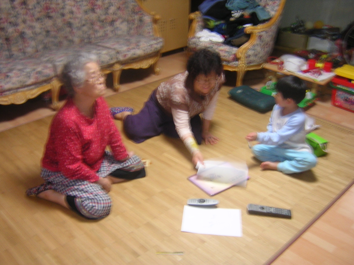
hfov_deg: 51.4
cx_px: 177
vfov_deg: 39.7
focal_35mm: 36
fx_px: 368
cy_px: 132
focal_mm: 4.7
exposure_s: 1/4.2
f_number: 2.6
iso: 131
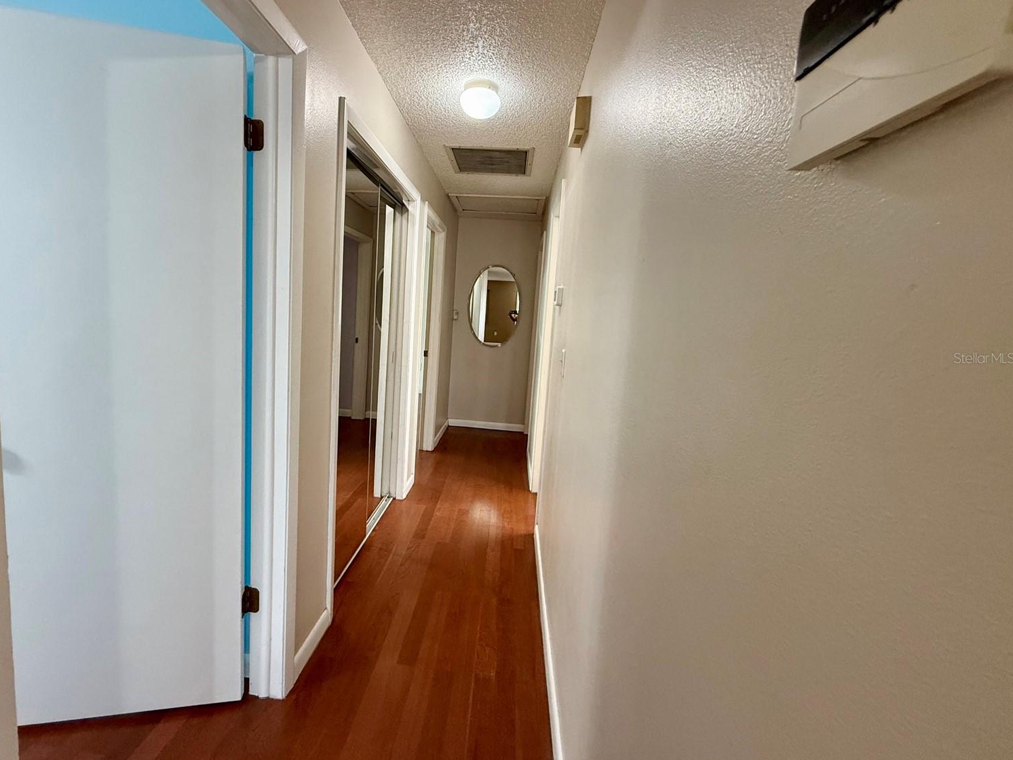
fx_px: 439
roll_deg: -2.9
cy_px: 358
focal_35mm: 15
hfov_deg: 98.0
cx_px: 475
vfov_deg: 81.7
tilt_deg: -6.3
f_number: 2.2
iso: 400
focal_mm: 2.22
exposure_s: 1/60
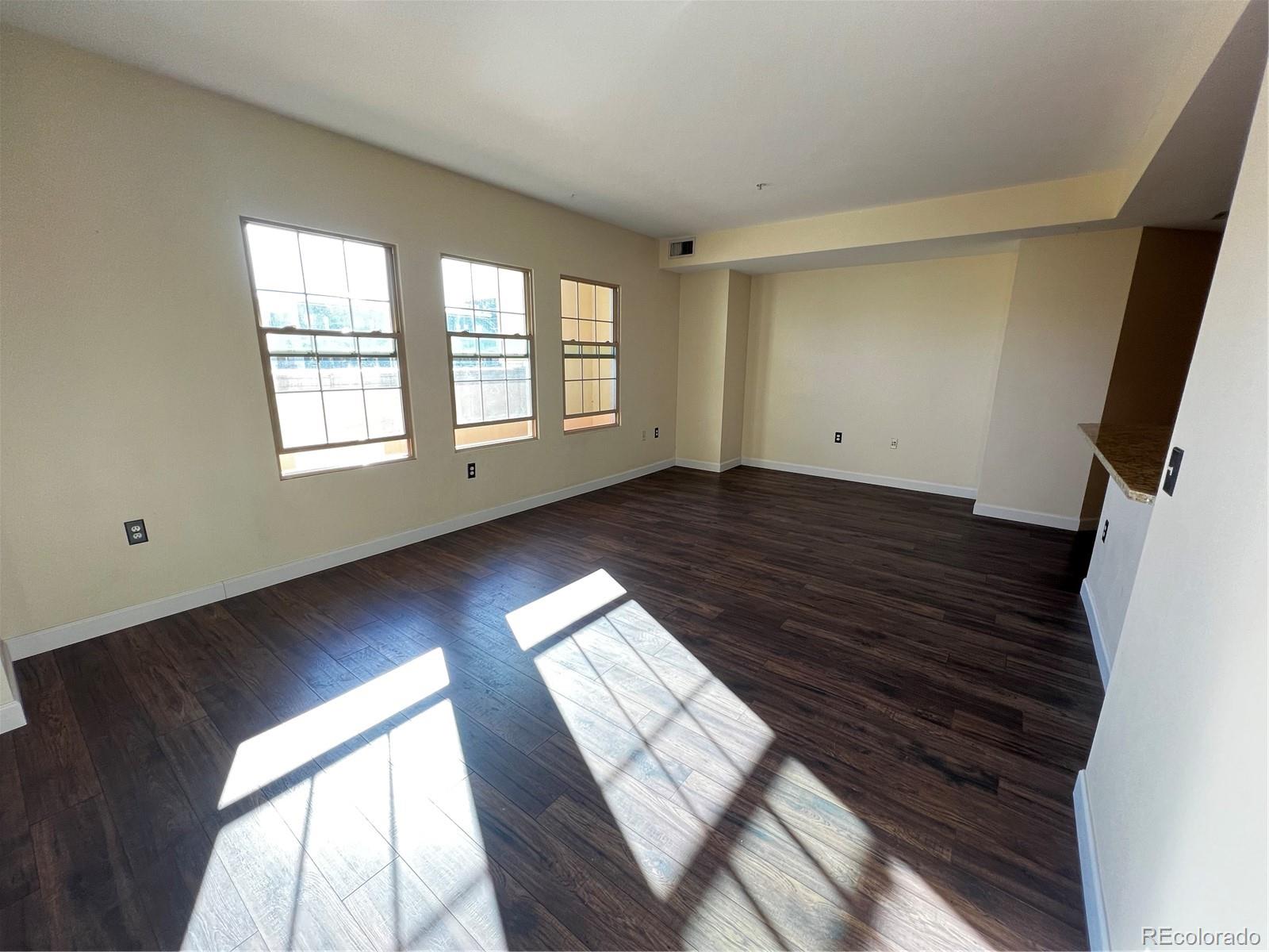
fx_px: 477
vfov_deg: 89.9
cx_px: 634
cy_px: 476
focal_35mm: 13
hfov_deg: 106.2
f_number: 1.8
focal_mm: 1.57
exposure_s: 1/120
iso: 160
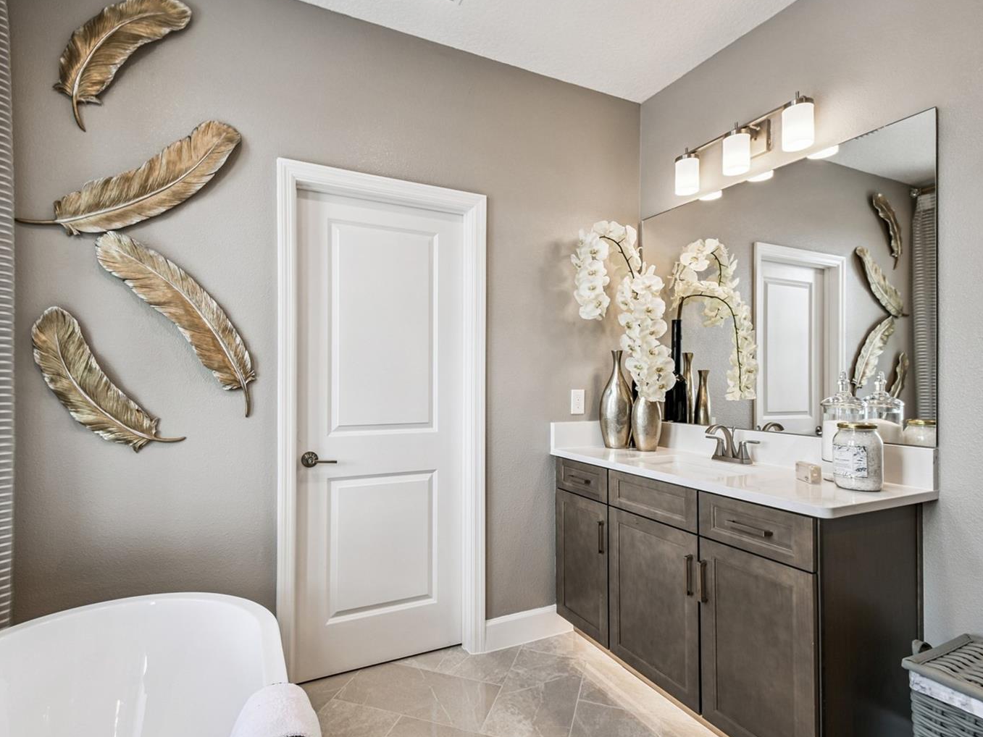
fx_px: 483
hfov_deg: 91.0
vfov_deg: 74.7
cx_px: 474
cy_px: 377
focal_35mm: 17
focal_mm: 10
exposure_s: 1/30
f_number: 7.1
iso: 100
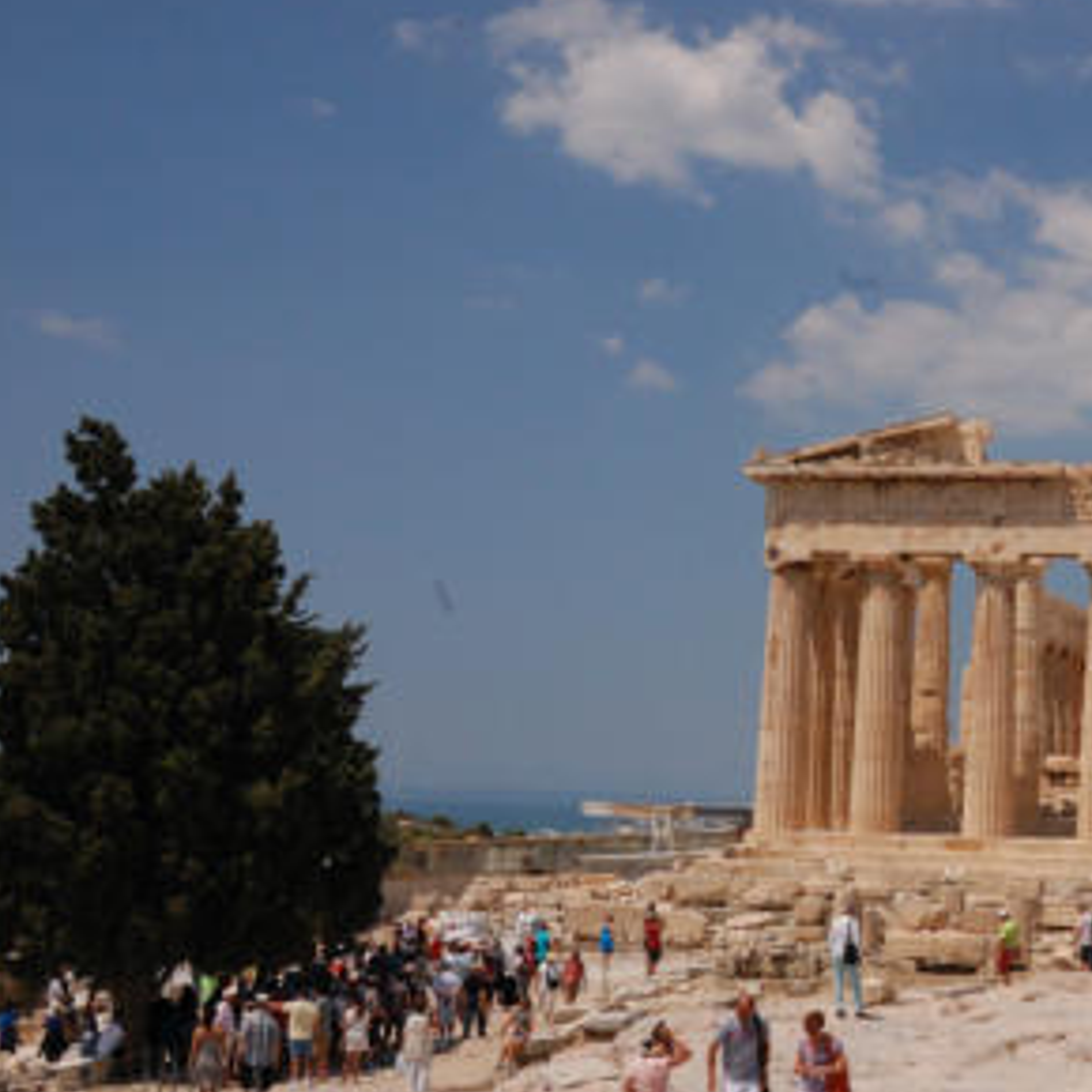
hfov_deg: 25.3
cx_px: 990
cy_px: 578
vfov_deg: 26.1
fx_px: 2351
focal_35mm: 66
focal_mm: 25
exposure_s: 1/250
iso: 560
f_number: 16
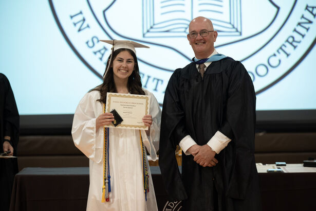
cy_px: 106
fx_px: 1536
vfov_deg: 7.8
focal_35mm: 175
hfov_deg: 11.7
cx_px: 158
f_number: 4
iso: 1600
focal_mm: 175
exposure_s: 1/100
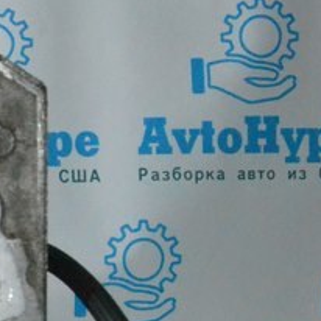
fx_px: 1595
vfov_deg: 11.3
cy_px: 370
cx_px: -461
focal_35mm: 152
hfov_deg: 10.0
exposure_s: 1/125
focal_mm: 24
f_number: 9
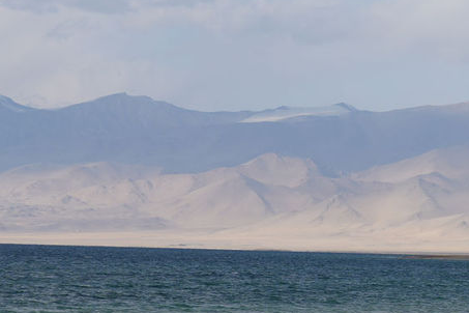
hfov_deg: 9.9
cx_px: 505
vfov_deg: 6.7
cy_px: 92
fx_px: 2670
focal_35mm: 205
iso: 100
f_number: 10
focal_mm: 58
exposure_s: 1/160
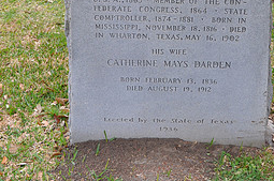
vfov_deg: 17.5
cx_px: 185
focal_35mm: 75
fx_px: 570
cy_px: -16
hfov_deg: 26.9
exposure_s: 1/50
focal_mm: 22
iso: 200
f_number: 7.1
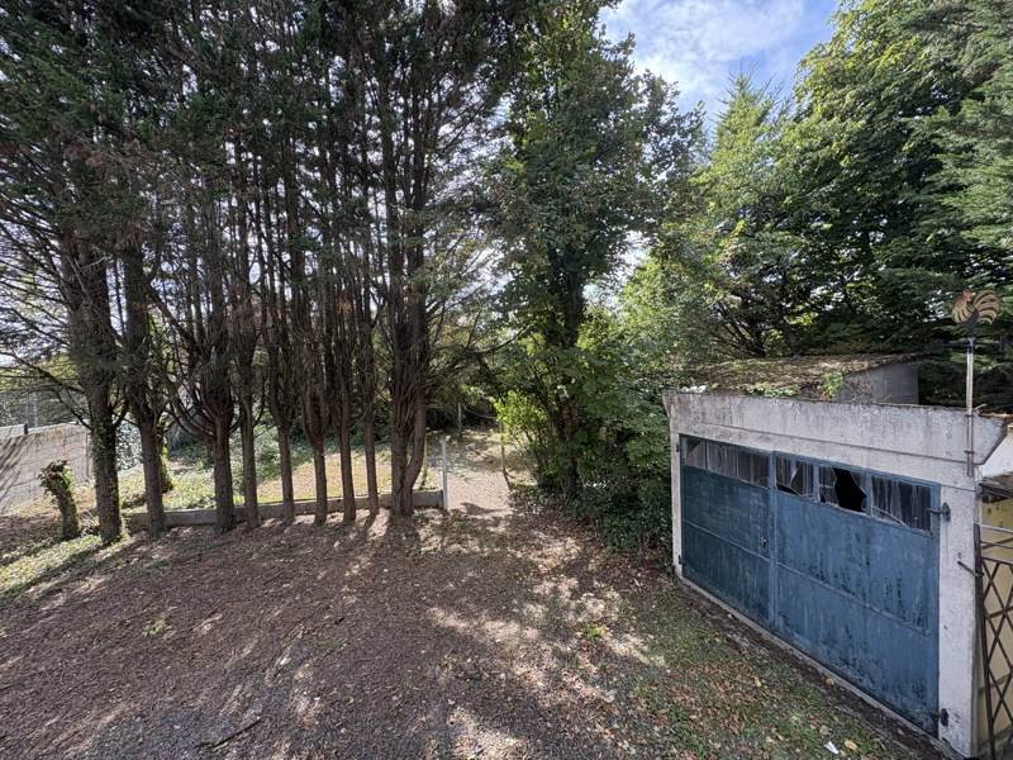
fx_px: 410
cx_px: 506
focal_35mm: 14
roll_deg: +2.0
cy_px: 380
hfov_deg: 102.1
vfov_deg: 85.7
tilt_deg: -1.2
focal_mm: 2.22
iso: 64
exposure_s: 1/279
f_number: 2.2
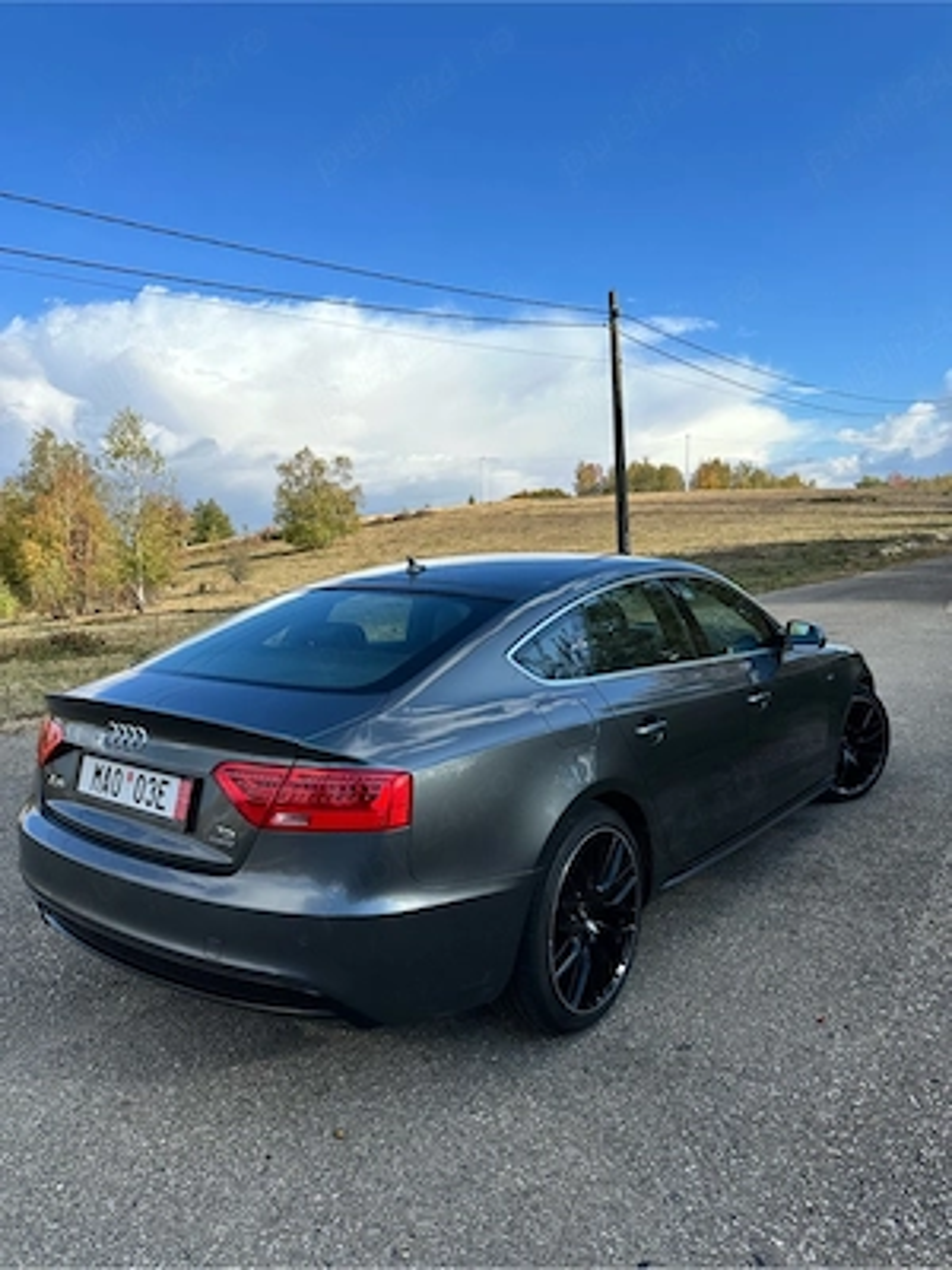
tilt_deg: -5.7
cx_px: 476
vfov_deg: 71.6
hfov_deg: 56.8
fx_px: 880
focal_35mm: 24
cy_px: 635
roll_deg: +0.1
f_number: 1.78
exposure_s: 1/4016
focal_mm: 6.86
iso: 80
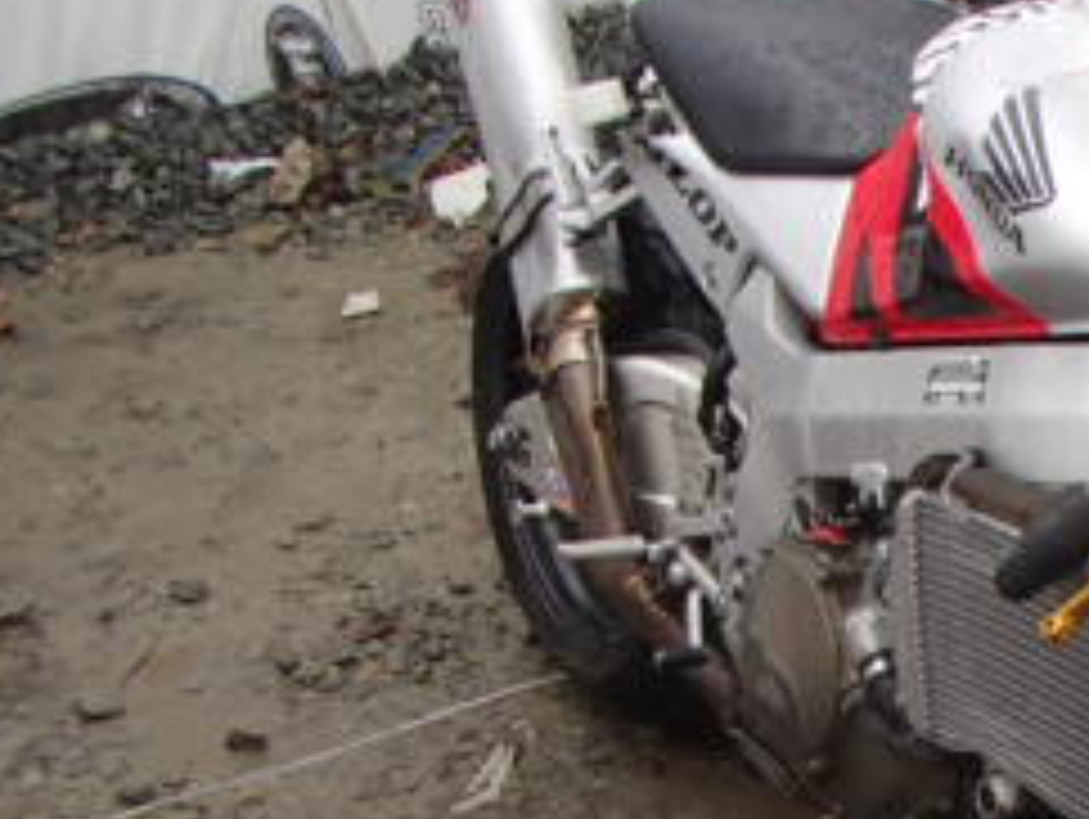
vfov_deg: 19.3
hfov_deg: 23.3
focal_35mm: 74
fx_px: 2330
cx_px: 1422
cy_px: 832
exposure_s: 1/60
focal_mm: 5
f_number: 3.9
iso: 100
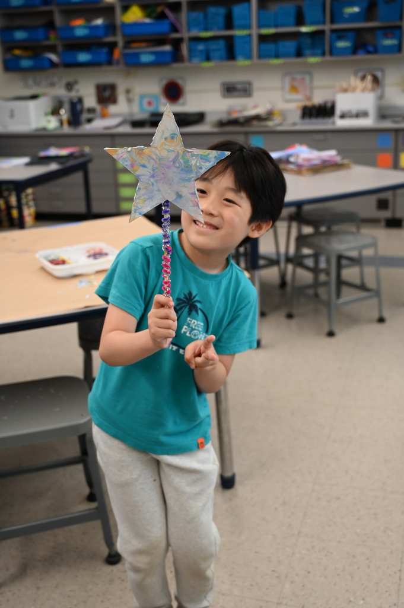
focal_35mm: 42
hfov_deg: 31.8
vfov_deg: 46.4
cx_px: 202
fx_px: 708
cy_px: 304
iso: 1400
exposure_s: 1/125
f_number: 4
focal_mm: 42
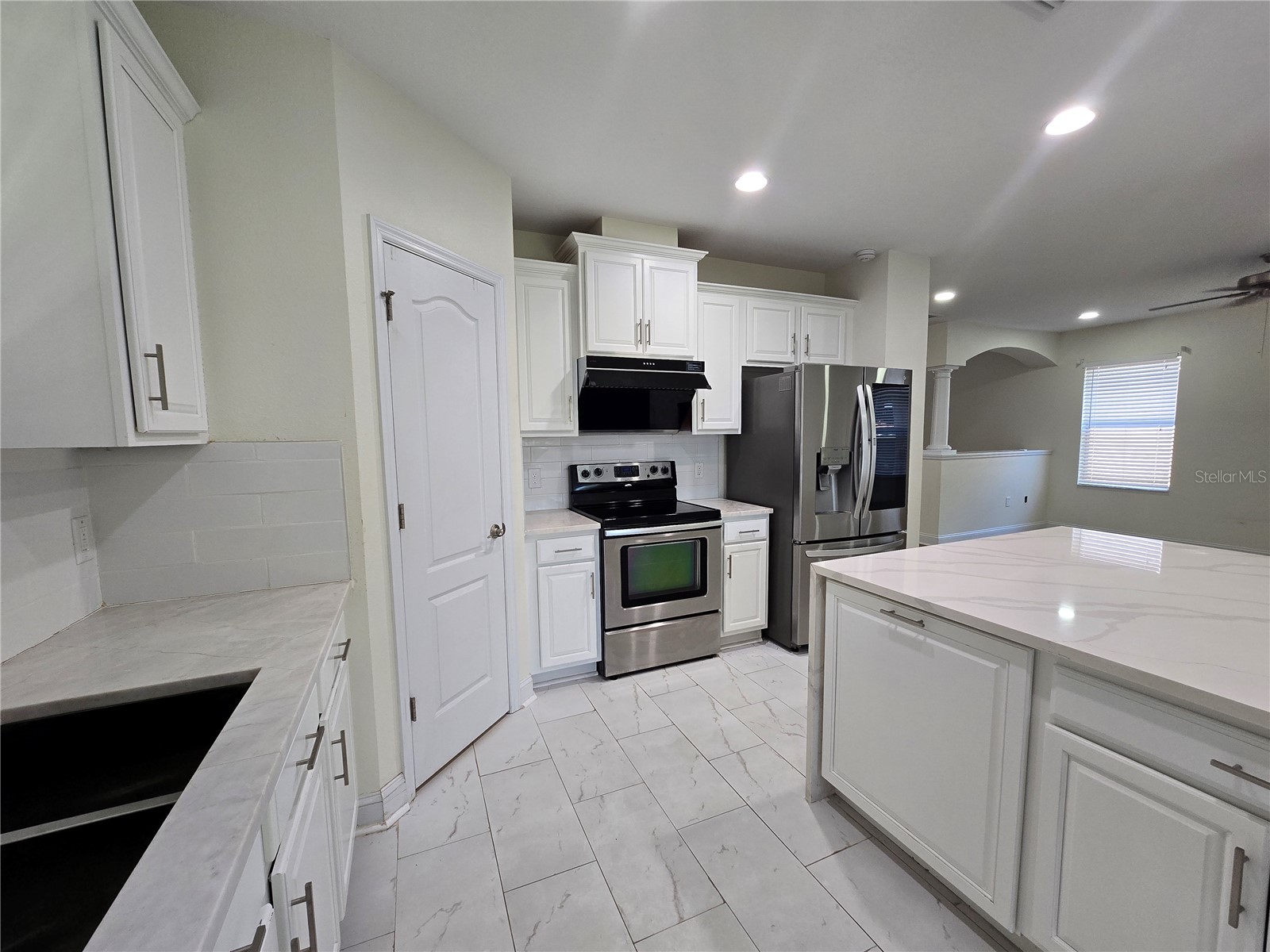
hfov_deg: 106.2
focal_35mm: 13
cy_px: 476
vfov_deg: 89.9
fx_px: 477
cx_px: 635
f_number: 2.2
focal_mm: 2.2
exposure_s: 1/60
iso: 100
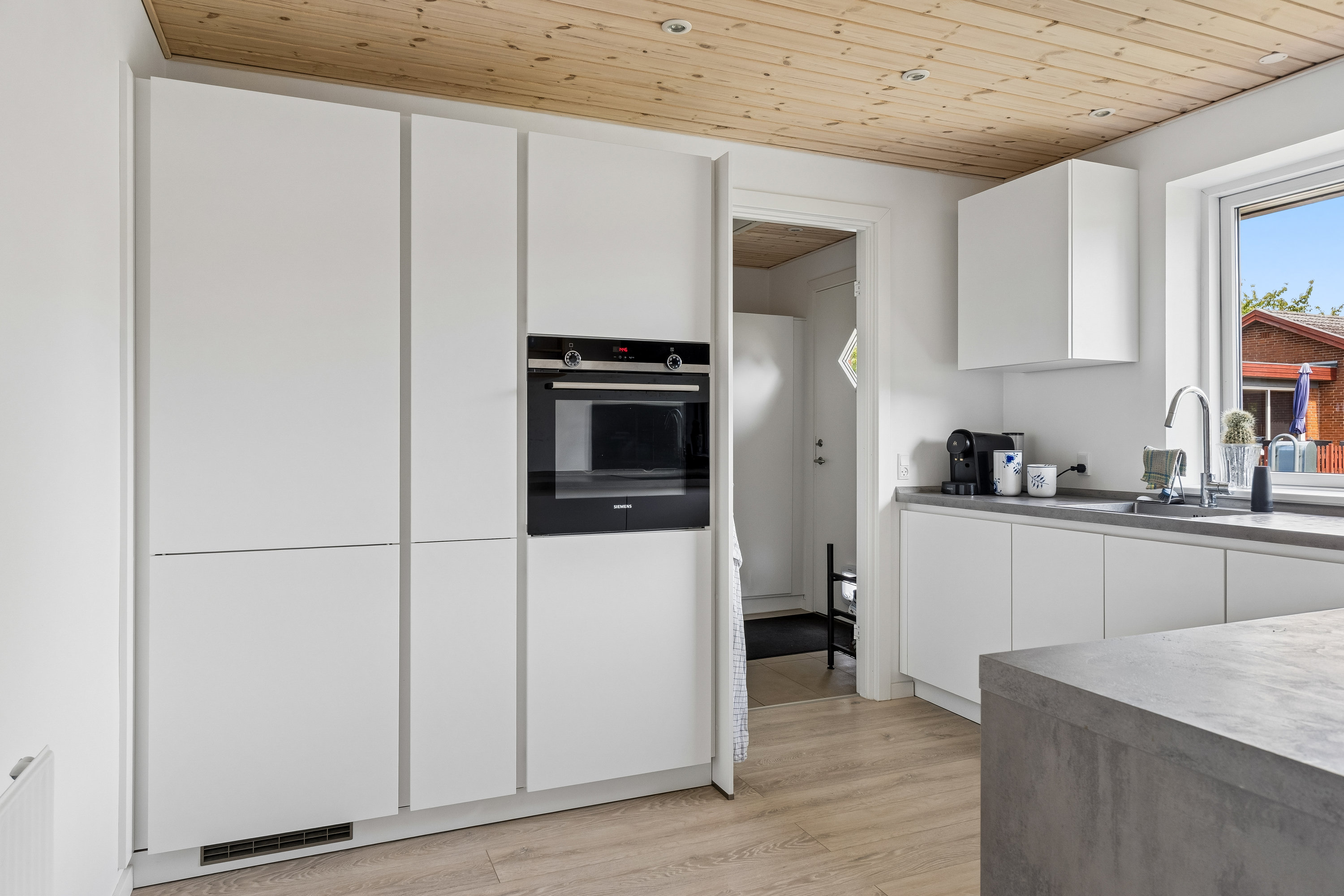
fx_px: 896
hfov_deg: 73.7
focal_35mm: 24
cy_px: 448
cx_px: 672
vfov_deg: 53.1
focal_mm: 16
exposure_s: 1/8
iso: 200
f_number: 8
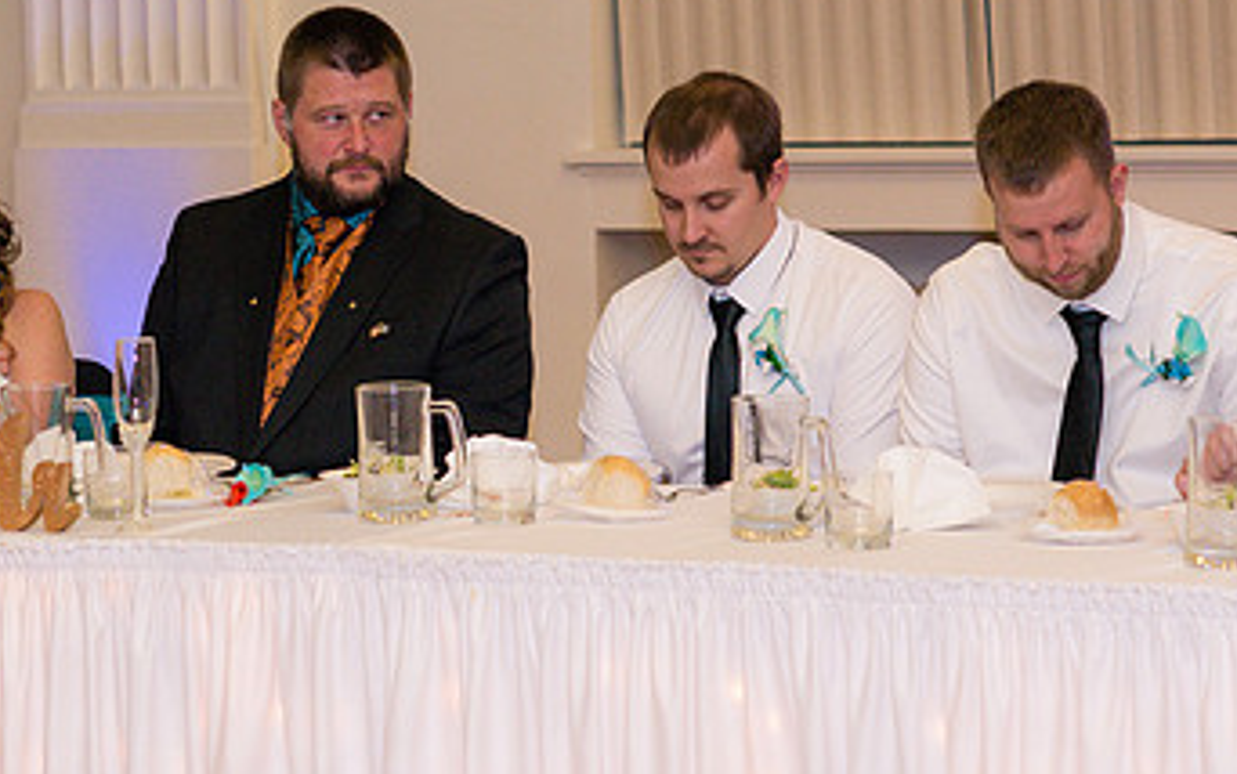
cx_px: 265
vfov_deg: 8.1
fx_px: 5463
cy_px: 346
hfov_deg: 12.9
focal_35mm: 162
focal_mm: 85
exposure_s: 1/100
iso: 500
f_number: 3.2
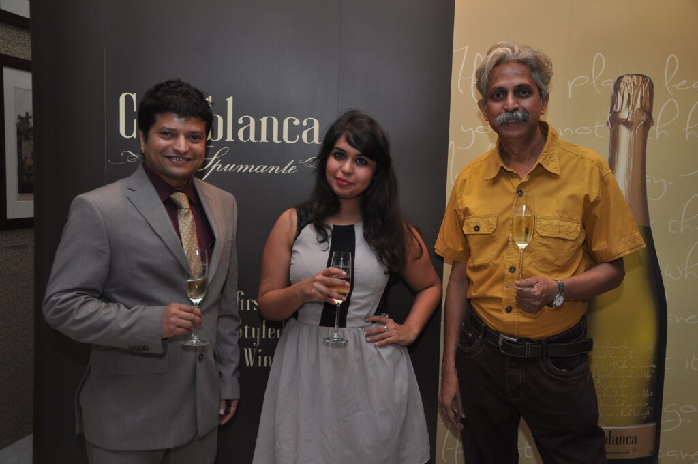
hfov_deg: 49.6
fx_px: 755
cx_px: 349
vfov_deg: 34.1
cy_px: 232
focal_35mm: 39
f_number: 5.6
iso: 400
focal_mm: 26
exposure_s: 1/180
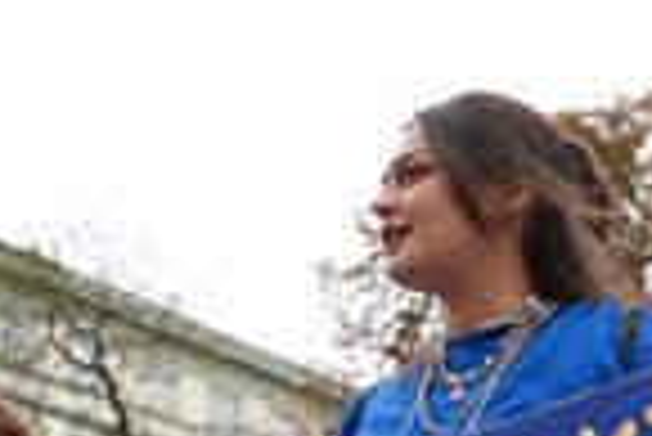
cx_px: 90
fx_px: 1505
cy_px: 533
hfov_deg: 23.9
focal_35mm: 83
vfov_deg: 15.8
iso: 640
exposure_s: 1/80
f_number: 4
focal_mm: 30
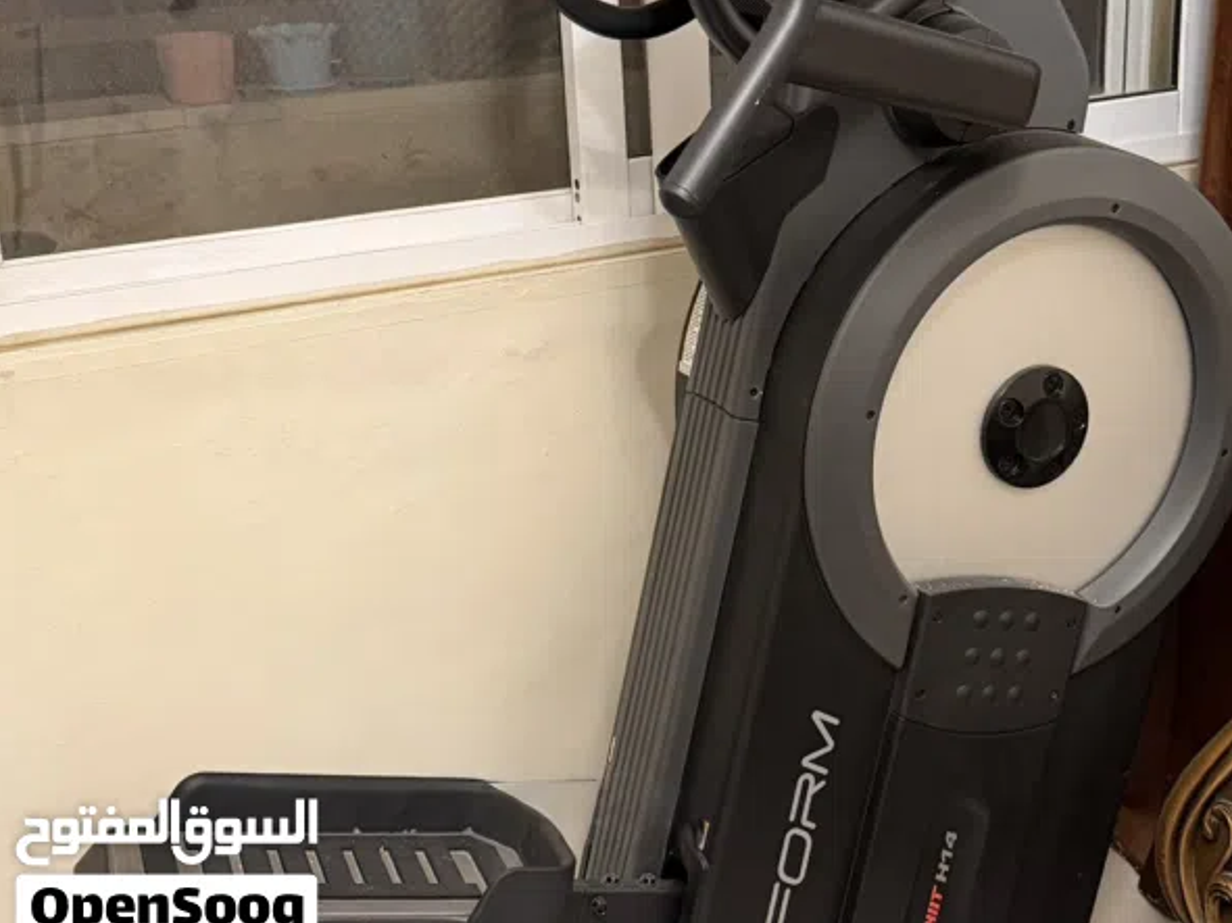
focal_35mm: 26
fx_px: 925
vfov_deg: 53.0
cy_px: 498
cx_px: 632
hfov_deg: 67.3
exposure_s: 1/50
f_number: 1.78
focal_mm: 6.76
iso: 500
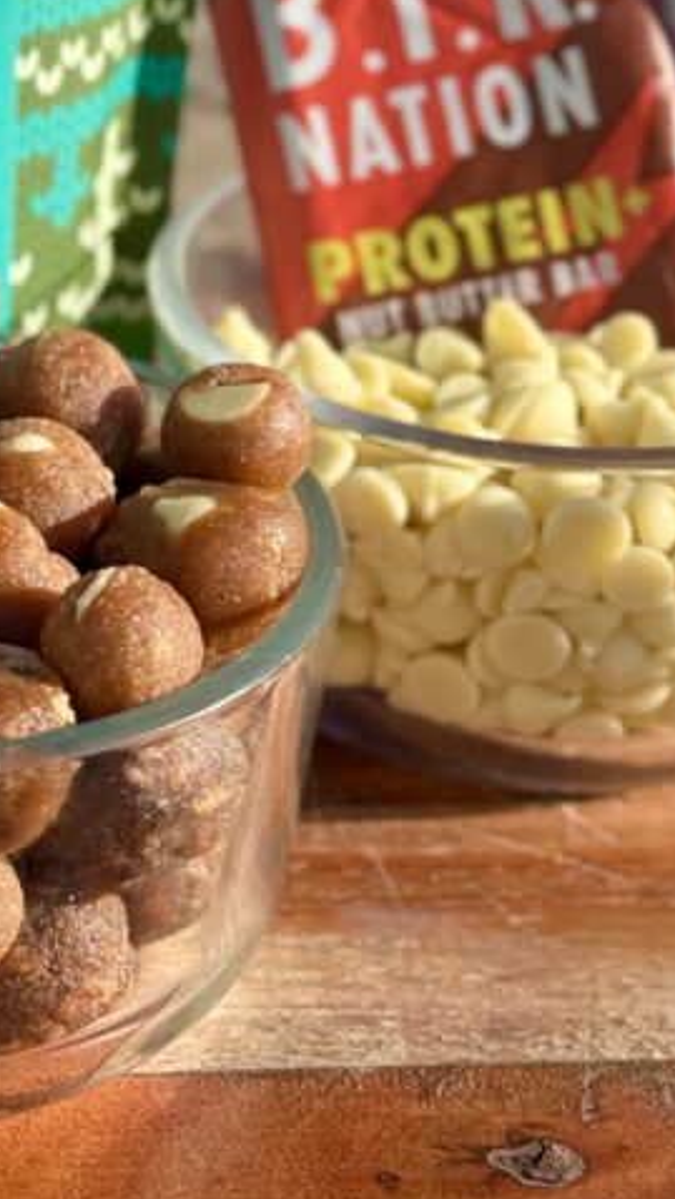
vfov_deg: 18.9
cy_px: 226
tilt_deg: -21.9
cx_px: 20
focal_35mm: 112
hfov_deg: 10.7
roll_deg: +0.9
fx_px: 3562
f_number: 1.78
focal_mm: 6.76
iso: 64
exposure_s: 1/3891
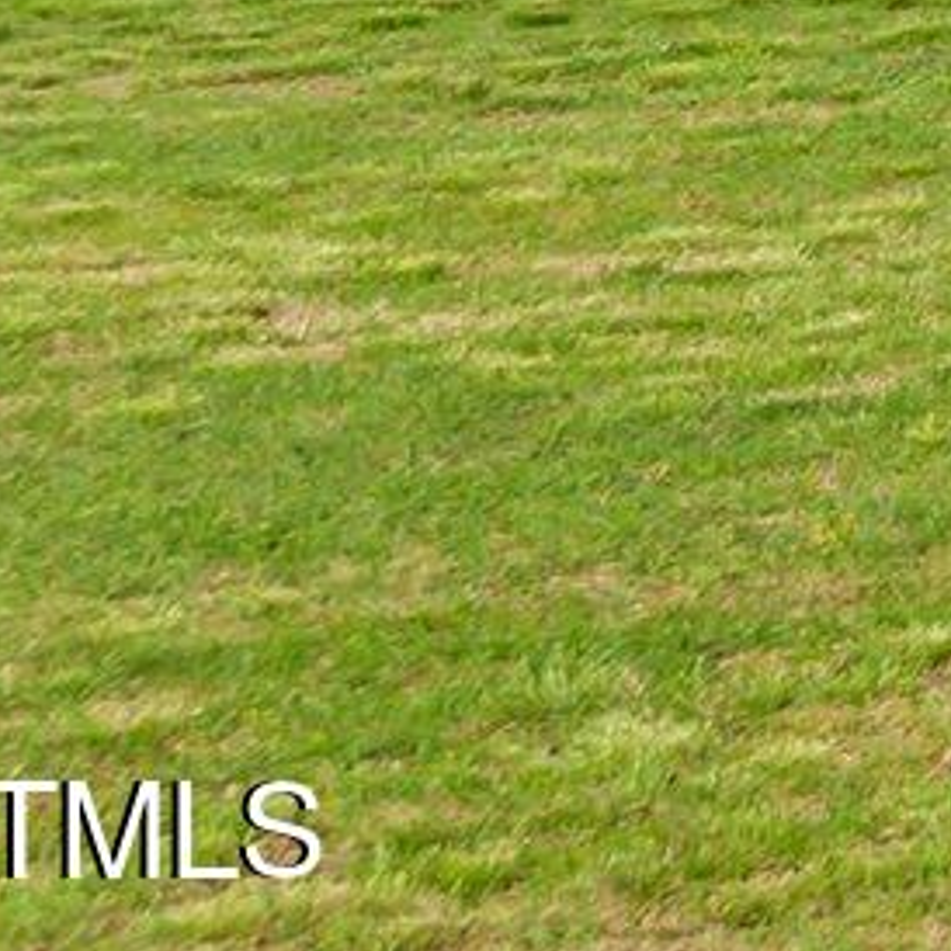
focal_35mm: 222
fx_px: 6900
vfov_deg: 7.4
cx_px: 3512
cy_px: -1315
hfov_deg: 6.6
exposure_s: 1/200
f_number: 7.1
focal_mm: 35
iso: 400
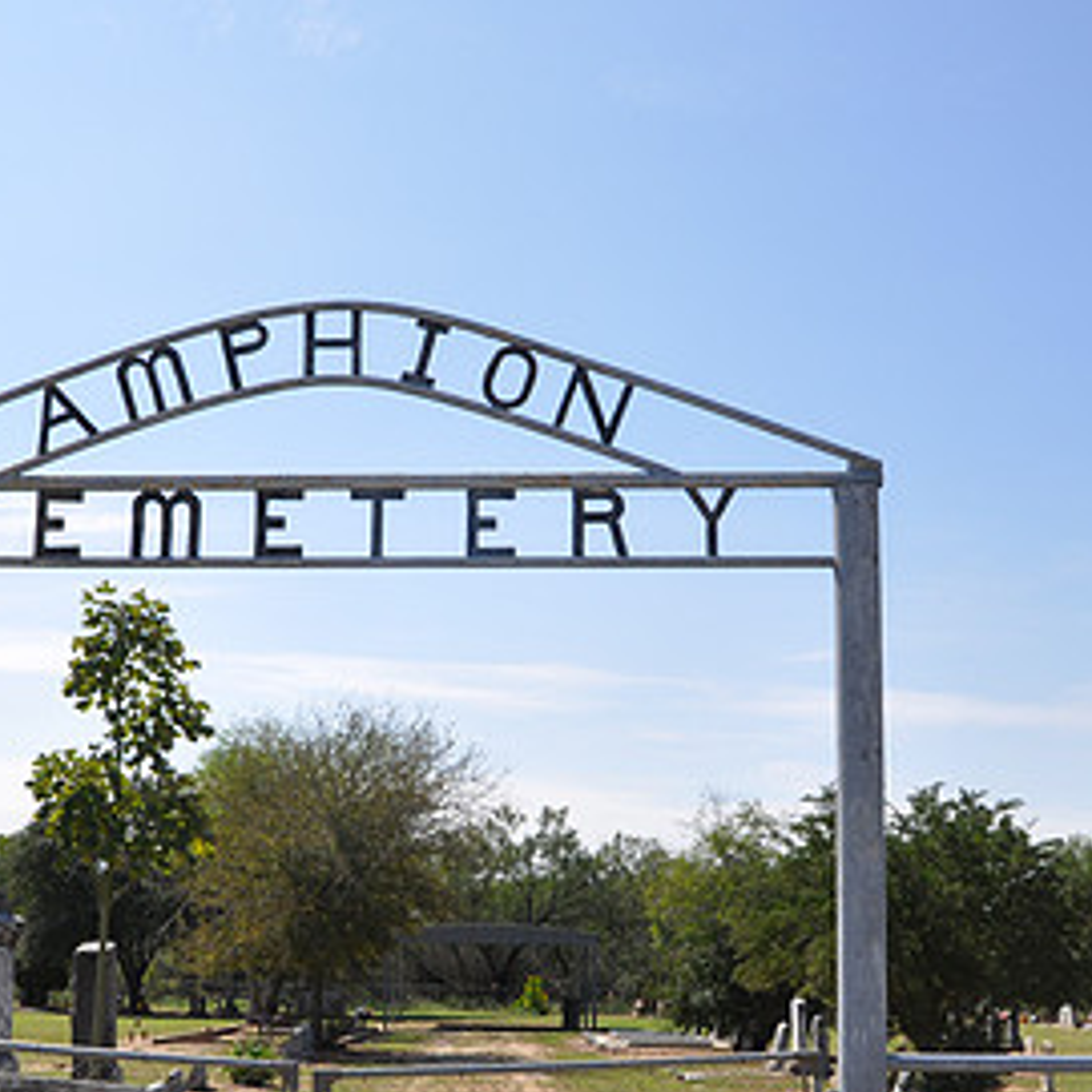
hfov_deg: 34.4
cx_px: 371
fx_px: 1749
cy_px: 671
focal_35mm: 49
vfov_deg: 34.5
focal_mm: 18
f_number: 13
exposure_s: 1/160
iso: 200
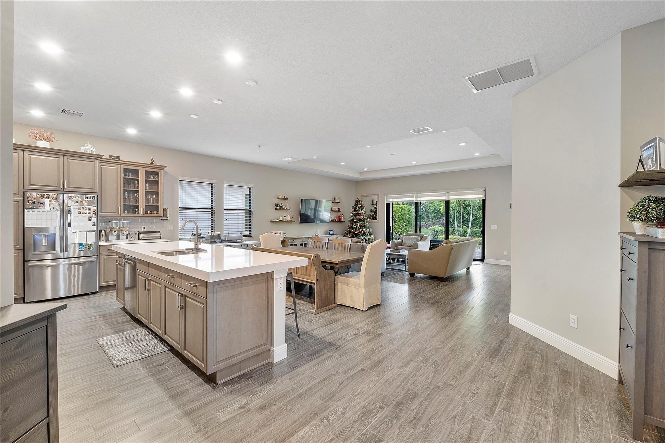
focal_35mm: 15
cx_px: 332
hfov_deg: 100.4
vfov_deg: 77.3
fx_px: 277
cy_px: 222
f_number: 11
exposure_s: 1/1.67
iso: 160
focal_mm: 10
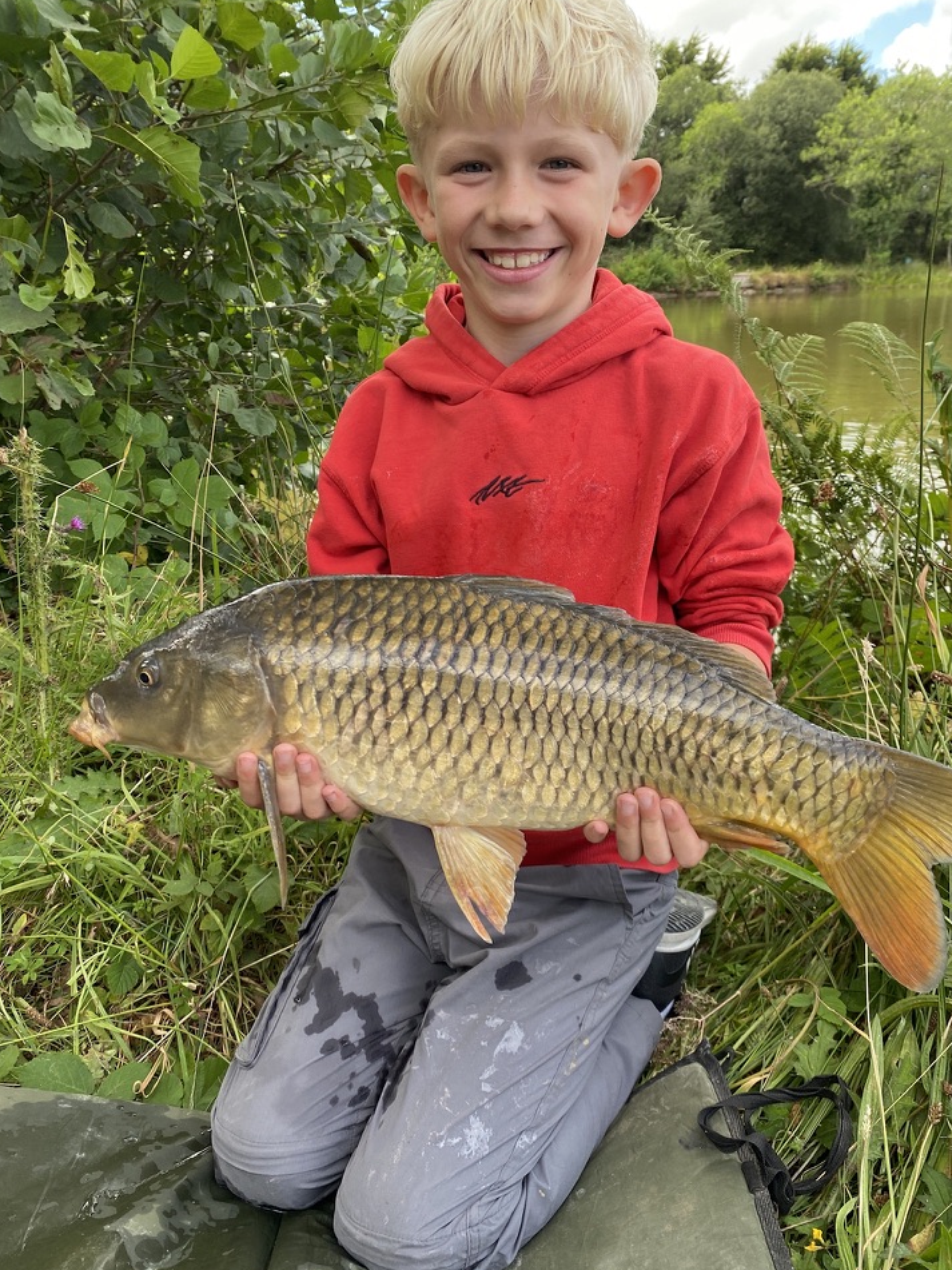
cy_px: 626
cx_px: 507
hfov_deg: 49.7
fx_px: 1027
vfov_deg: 63.4
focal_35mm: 28
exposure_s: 1/275
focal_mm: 4.25
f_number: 1.8
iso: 32
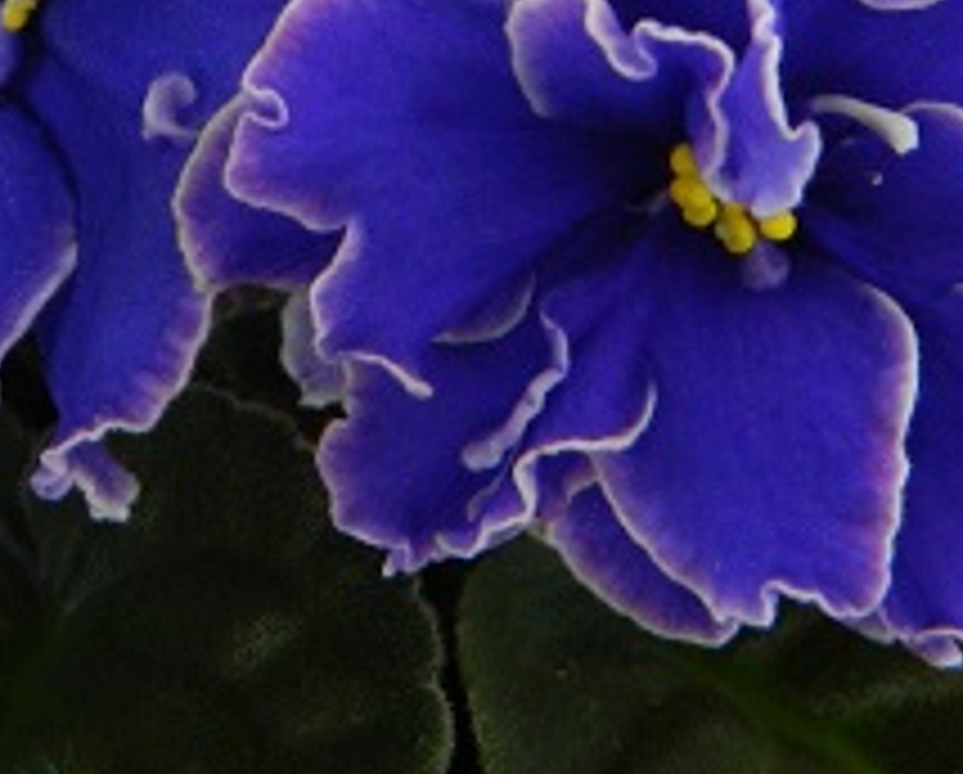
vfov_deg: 12.3
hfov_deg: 15.4
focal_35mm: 124
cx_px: 144
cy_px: -14
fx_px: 3541
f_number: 3.3
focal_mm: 6.2
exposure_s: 1/40
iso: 180
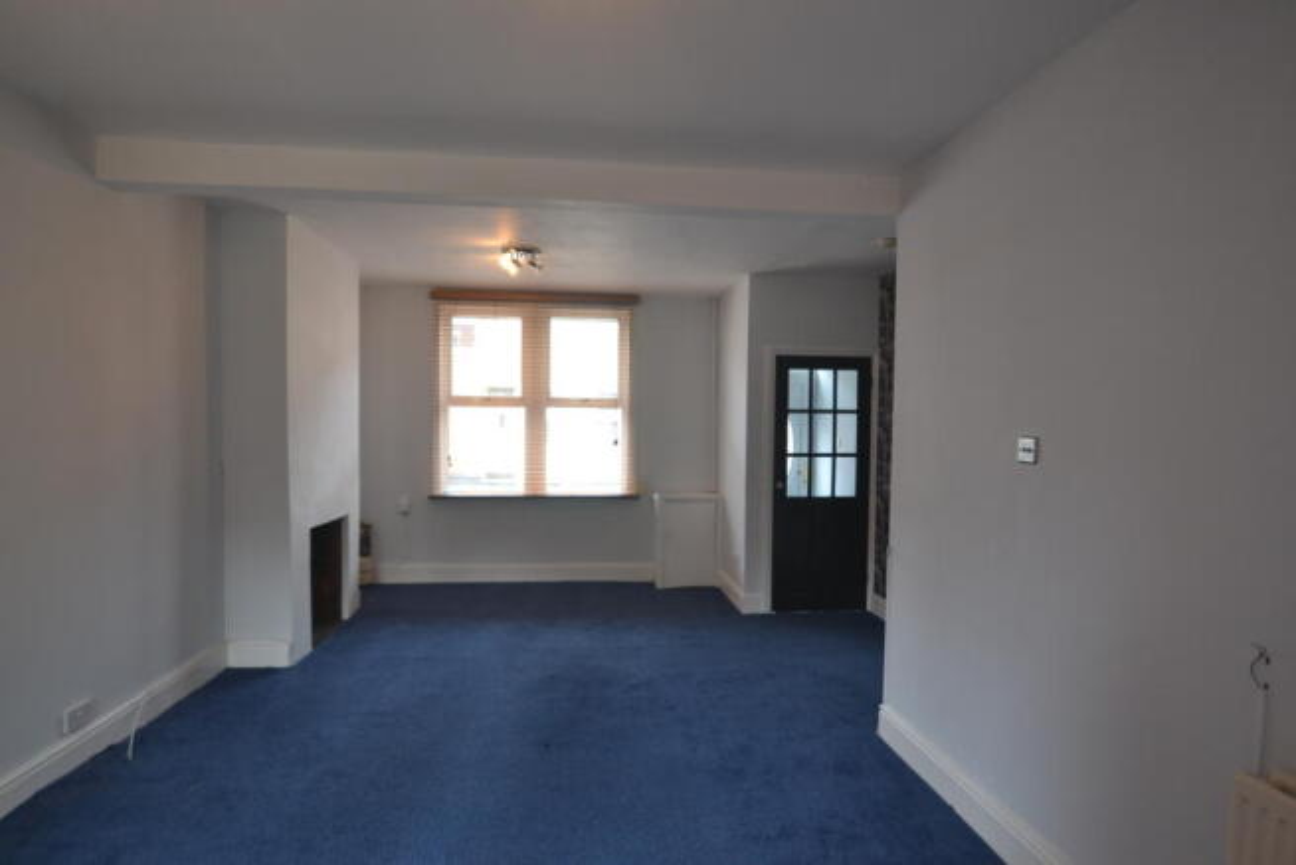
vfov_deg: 67.4
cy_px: 432
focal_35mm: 18
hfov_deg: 90.0
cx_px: 648
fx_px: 648
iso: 400
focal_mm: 12
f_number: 4
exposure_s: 1/80
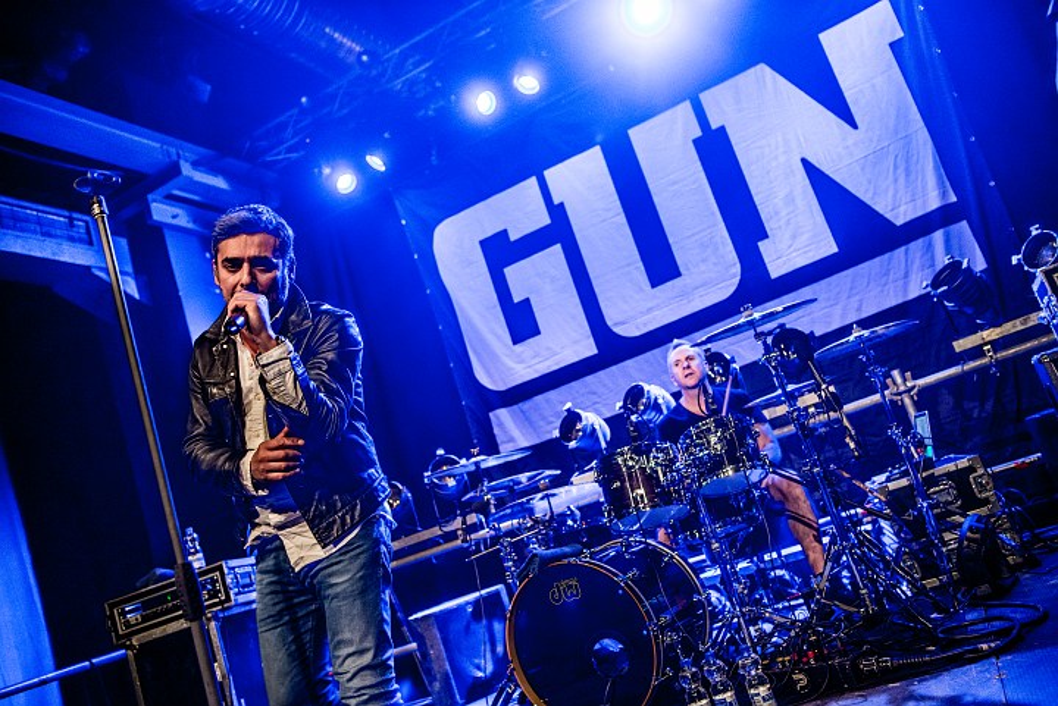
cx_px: 529
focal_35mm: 32
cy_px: 353
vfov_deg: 41.2
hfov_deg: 58.7
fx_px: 941
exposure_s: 1/80
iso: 1600
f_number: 3.2
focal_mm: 32
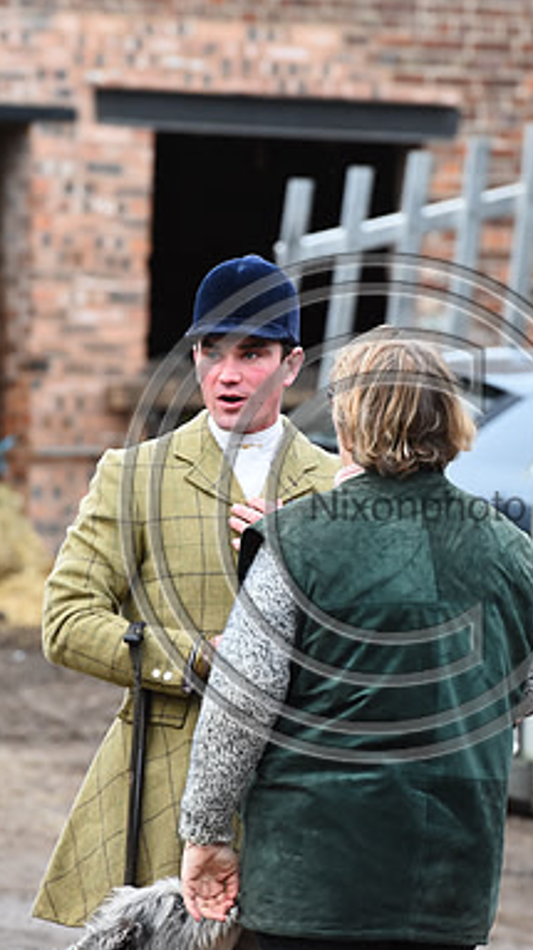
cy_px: 474
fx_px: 7977
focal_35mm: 317
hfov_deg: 3.8
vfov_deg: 6.8
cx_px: 347
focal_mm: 200
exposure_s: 1/500
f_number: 5.6
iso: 1600
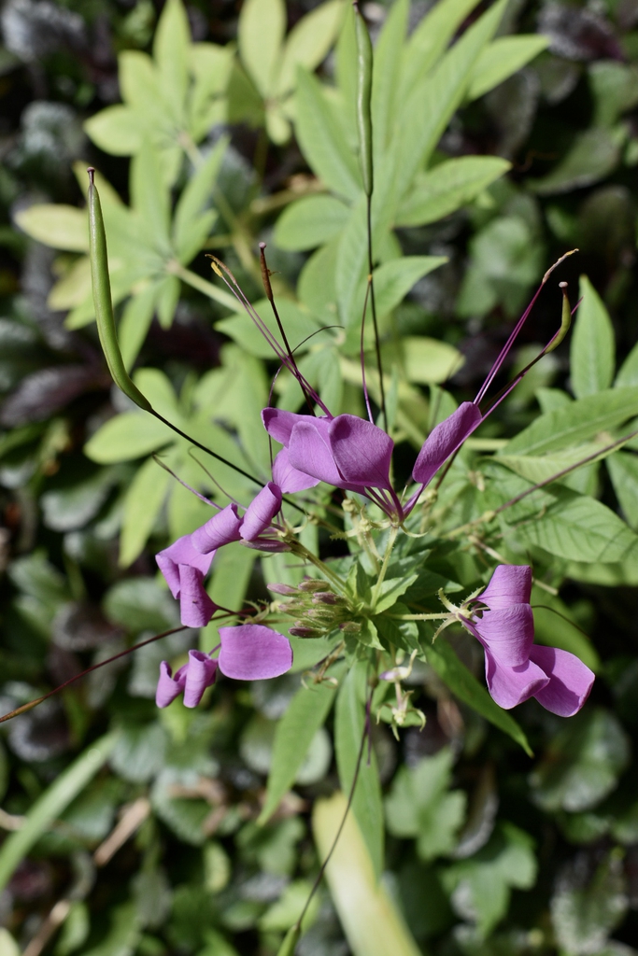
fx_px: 1395
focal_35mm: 52
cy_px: 478
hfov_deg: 25.8
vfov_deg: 37.8
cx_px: 319
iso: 200
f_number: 9
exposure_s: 1/320
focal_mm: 35
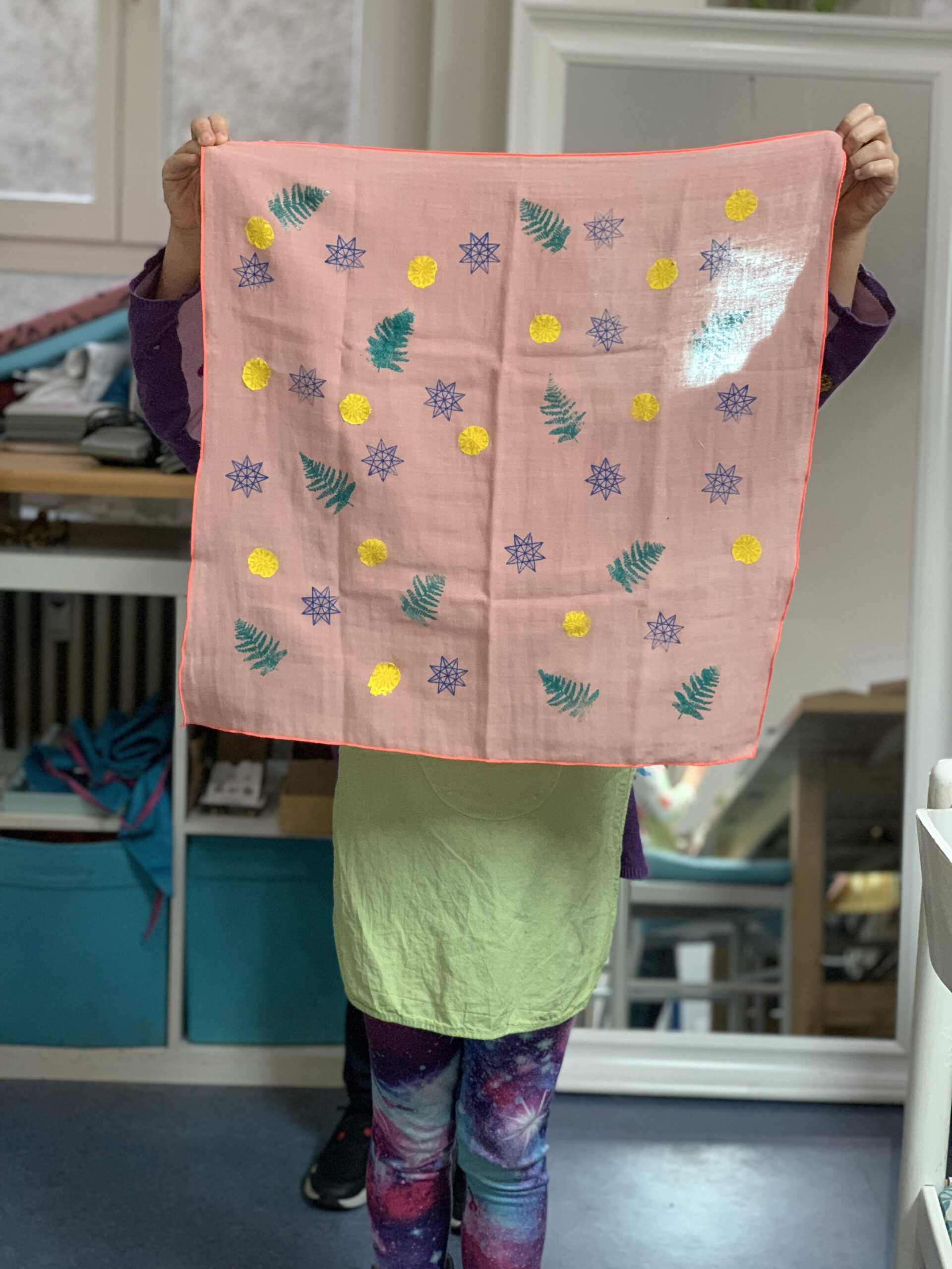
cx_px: 476
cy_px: 634
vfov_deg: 36.8
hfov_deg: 28.0
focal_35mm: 52
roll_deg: -3.1
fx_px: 1907
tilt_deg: -9.8
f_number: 2.4
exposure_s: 1/50
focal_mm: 6
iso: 250
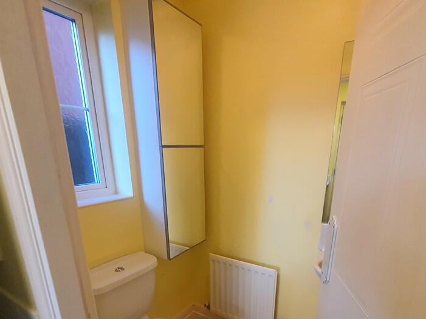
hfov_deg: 84.6
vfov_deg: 65.5
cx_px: 224
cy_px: 228
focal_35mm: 19
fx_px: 234
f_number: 2.2
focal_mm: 1.8
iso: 400
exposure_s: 1/33
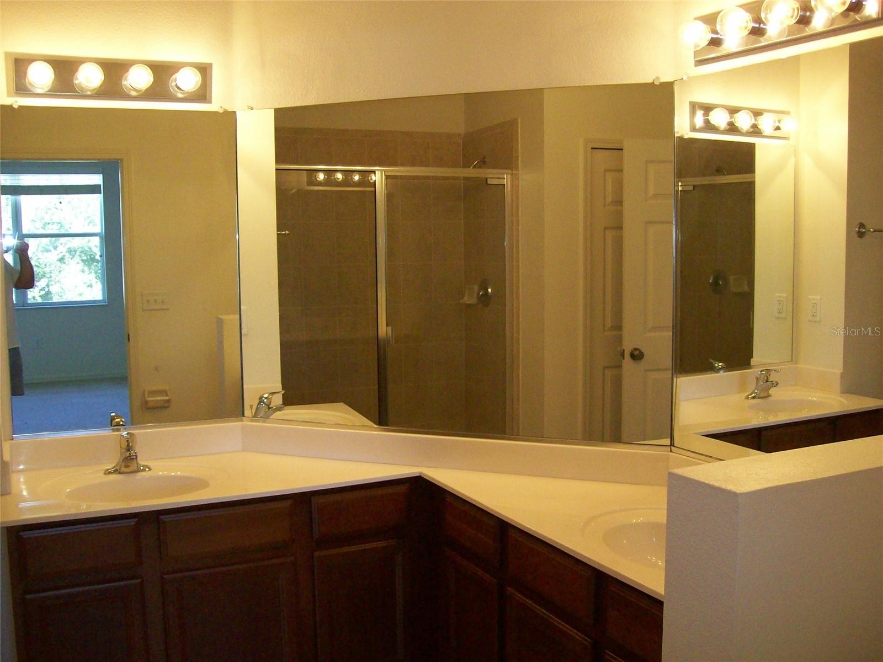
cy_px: 331
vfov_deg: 39.7
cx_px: 442
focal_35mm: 36
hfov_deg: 51.4
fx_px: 918
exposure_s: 1/64
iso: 200
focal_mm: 6
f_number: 2.7
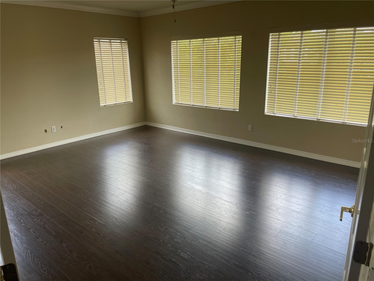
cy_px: 140
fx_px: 281
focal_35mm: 26
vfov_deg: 53.1
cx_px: 187
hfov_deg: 67.3
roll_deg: +1.0
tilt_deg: -16.1
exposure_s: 1/121
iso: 40
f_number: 1.6
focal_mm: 4.2
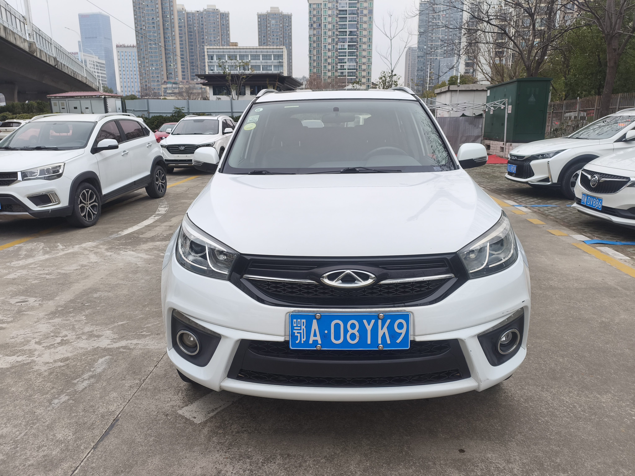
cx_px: 318
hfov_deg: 73.9
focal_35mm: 23
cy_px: 238
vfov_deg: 58.9
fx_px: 422
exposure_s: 1/100
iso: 80
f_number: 1.6
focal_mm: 5.84
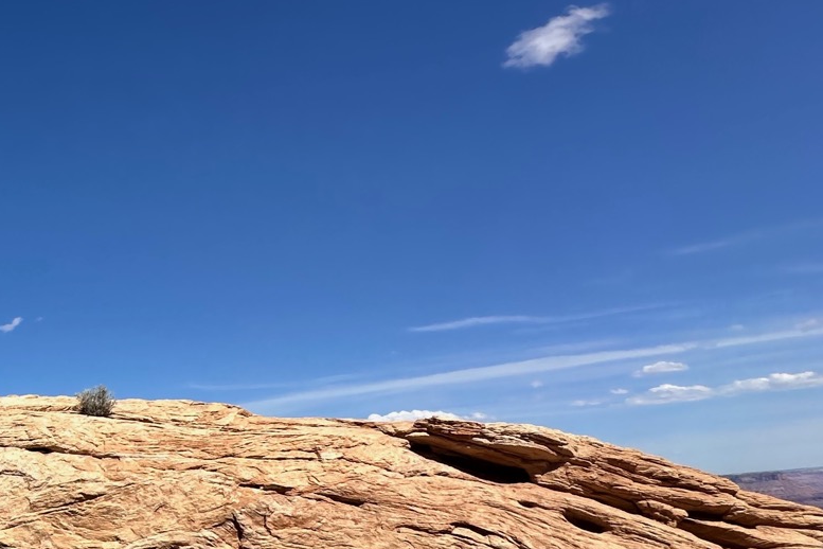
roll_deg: +3.7
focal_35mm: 36
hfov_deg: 39.2
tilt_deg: +8.8
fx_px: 823
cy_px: 435
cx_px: -157
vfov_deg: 35.7
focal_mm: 2.22
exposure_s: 1/3610
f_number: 2.2
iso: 50
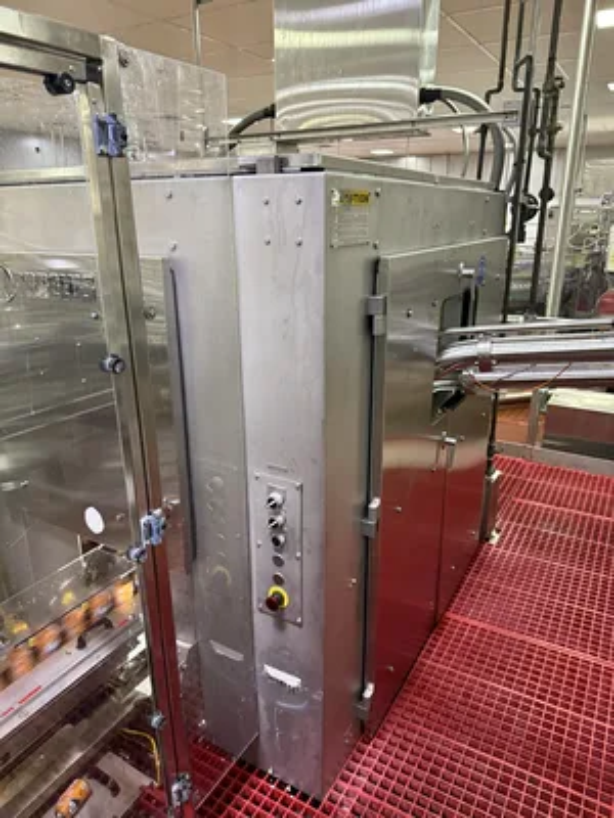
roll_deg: +0.4
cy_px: 409
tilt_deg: -16.9
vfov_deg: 71.6
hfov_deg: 56.8
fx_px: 568
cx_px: 307
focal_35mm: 24
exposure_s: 1/60
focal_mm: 6.76
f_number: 1.78
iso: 500
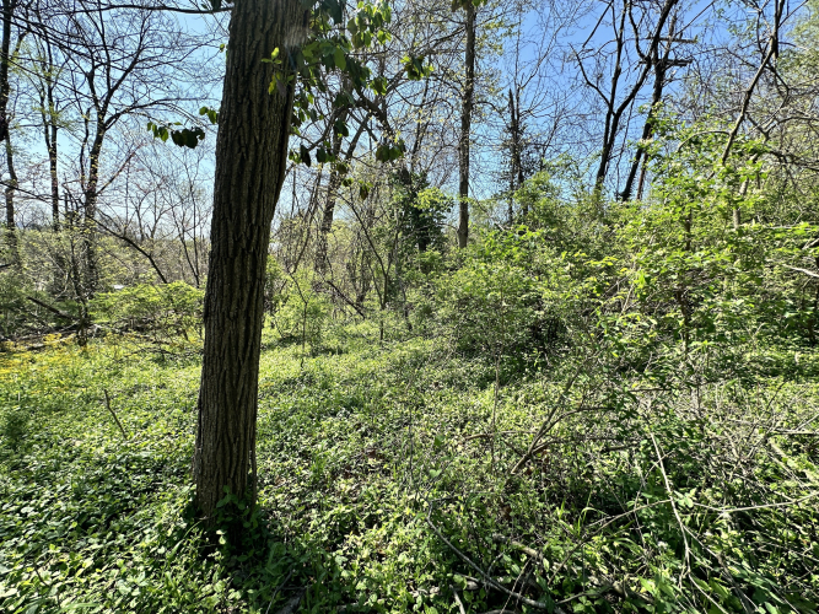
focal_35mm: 14
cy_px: 307
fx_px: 331
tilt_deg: -7.6
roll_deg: -5.8
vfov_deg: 85.7
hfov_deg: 102.1
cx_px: 410
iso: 40
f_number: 2.2
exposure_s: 1/633
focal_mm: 2.22
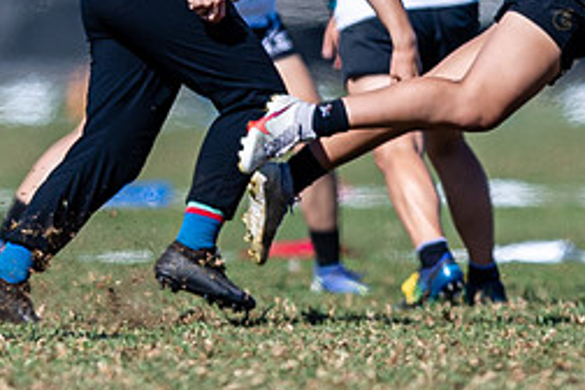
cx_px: 593
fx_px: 39046
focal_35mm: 2403
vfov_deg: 0.6
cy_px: 48
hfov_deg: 0.9
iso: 100
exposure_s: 1/2500
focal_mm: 400
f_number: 2.8
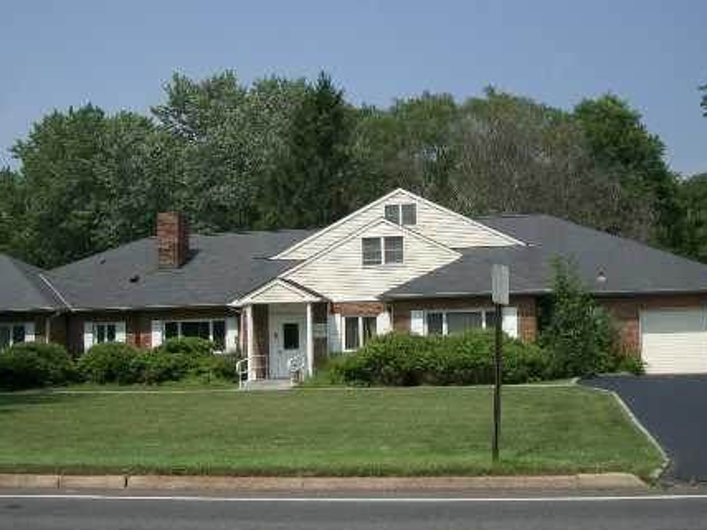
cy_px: 271
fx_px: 940
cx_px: 357
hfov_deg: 41.2
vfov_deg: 31.5
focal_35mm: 46
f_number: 4.6
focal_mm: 6.8
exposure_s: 1/640
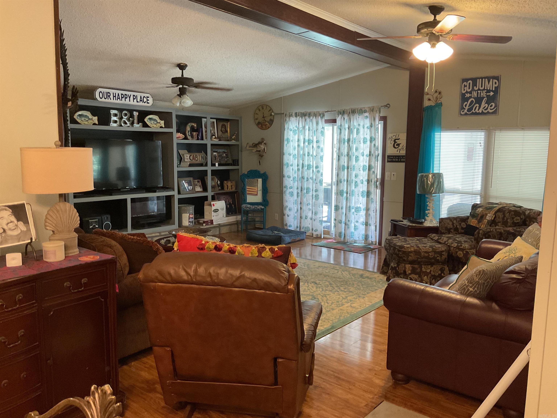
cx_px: 278
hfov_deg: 61.7
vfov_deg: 48.2
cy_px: 209
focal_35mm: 29
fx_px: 467
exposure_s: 1/40
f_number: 1.8
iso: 250
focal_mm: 3
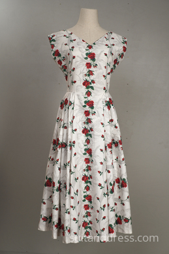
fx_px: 338
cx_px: 84
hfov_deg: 28.1
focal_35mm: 48
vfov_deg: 41.1
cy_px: 127
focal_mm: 32
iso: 200
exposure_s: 1/30
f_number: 7.1
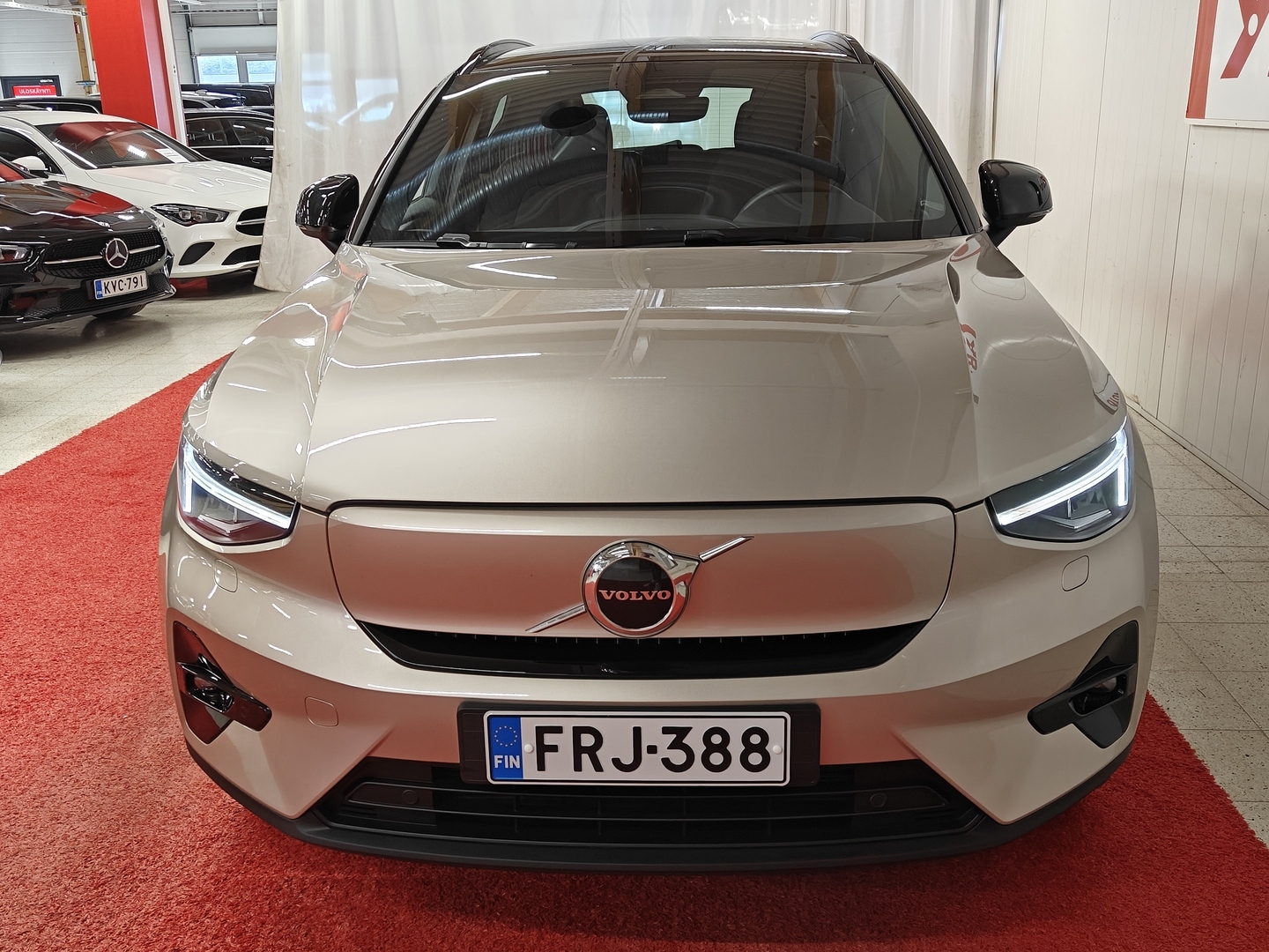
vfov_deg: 44.2
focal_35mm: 32
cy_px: 476
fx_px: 1173
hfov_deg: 56.8
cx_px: 634
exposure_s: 1/120
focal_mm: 5.59
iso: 100
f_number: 1.8
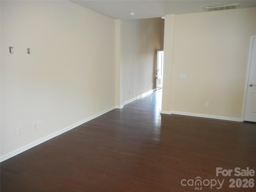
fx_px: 185
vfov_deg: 54.9
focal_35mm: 25
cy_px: 96
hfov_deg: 69.4
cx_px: 128
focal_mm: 4.5
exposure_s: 1/25
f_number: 3.7
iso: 400
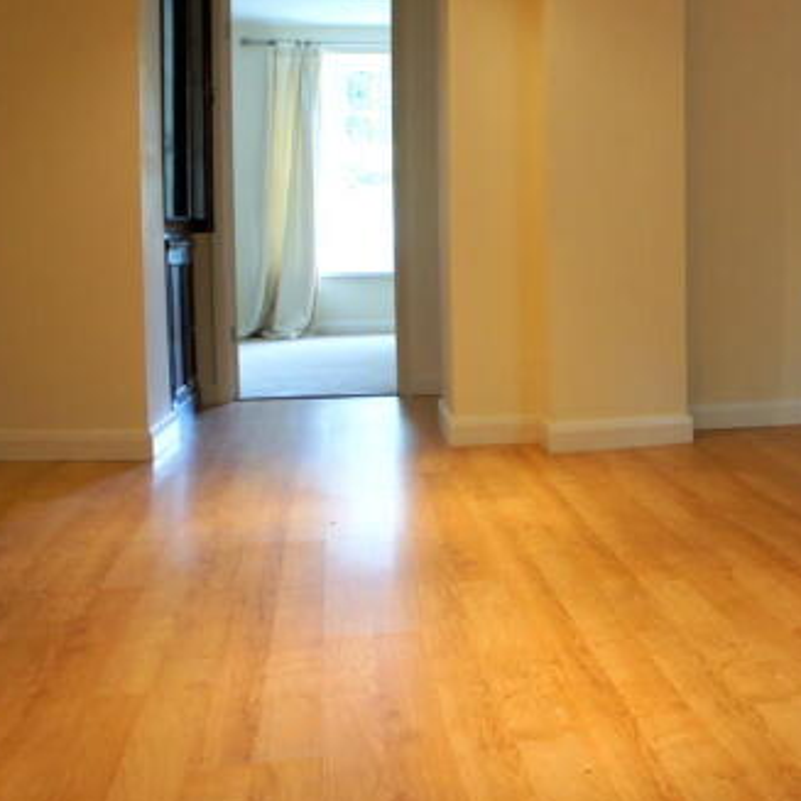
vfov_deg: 36.5
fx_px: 1204
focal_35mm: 46
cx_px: 732
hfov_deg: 34.6
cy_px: 291
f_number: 3.5
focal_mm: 18
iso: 500
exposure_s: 1/30
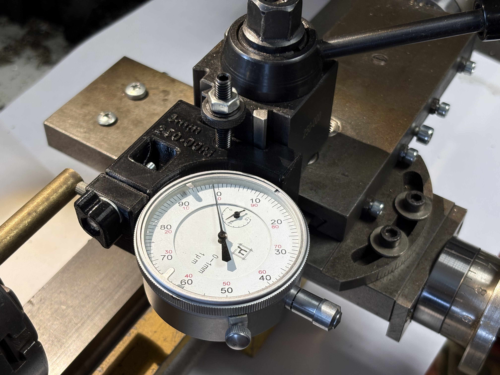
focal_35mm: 52
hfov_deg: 36.8
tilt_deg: -47.5
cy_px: 188
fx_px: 751
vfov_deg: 28.0
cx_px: 250
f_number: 1.6
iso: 80
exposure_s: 1/100
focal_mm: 5.96
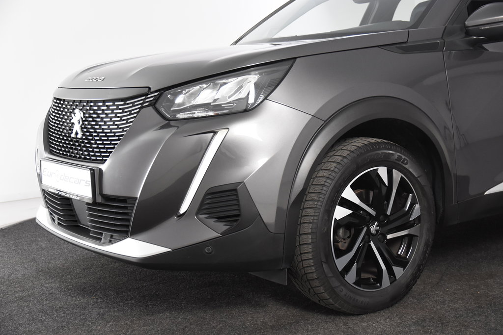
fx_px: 713
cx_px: 252
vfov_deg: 26.5
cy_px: 168
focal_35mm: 51
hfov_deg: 38.9
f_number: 4.5
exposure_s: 1/80
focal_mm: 34
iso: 1600
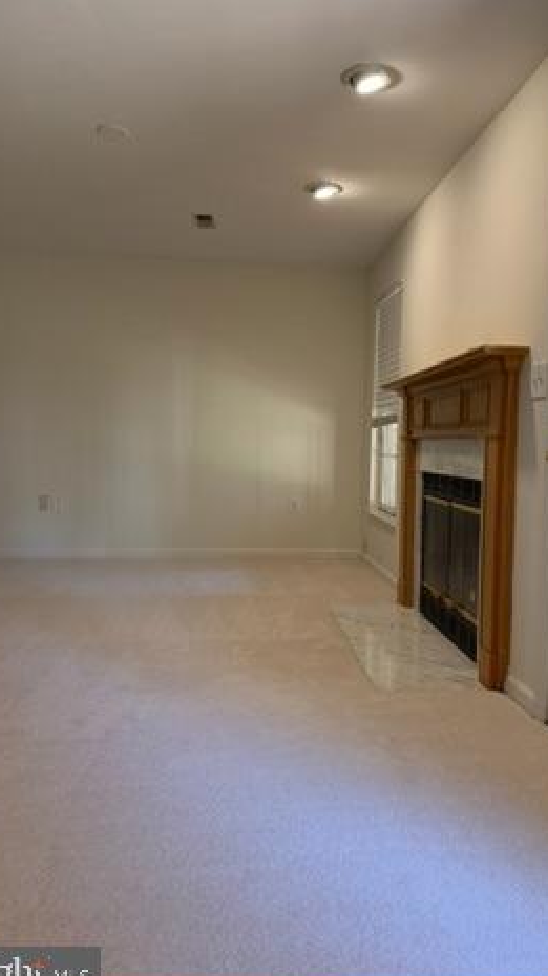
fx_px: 699
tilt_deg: -4.6
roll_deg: -0.7
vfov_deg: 69.9
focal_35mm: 27
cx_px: 315
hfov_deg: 42.7
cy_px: 497
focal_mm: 6.76
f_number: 1.78
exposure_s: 1/123
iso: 200
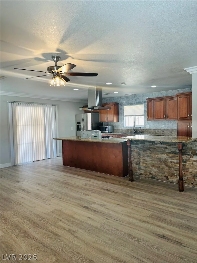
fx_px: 182
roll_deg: +1.5
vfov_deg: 71.6
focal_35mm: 24
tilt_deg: -2.1
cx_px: 98
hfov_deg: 56.8
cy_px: 132
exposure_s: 1/120
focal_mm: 6.86
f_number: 1.78
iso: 125
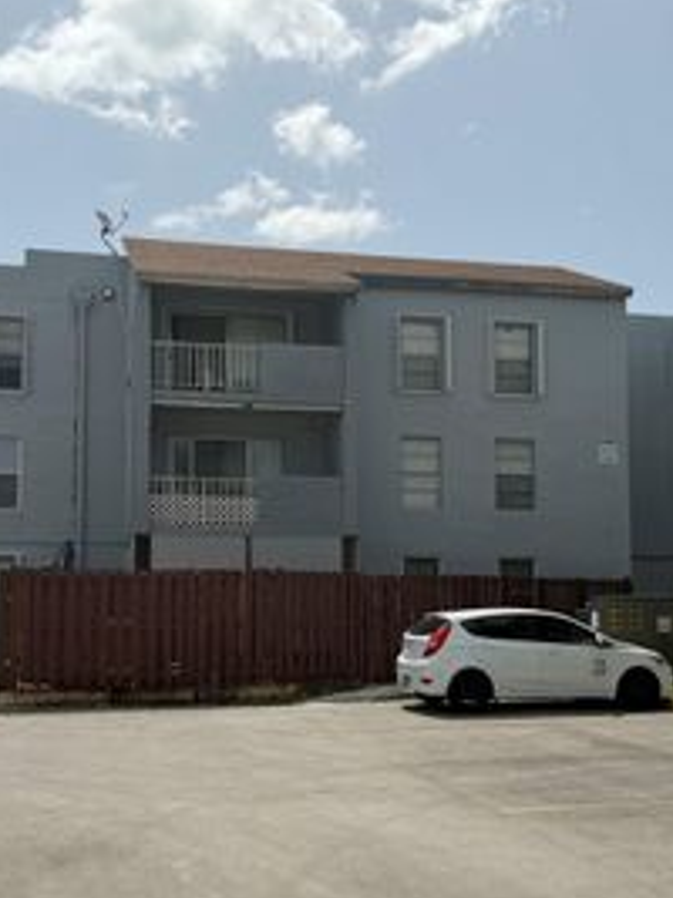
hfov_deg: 32.2
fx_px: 1167
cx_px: 340
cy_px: 506
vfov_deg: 42.0
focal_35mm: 45
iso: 80
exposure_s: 1/9091
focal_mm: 6.76
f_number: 1.78
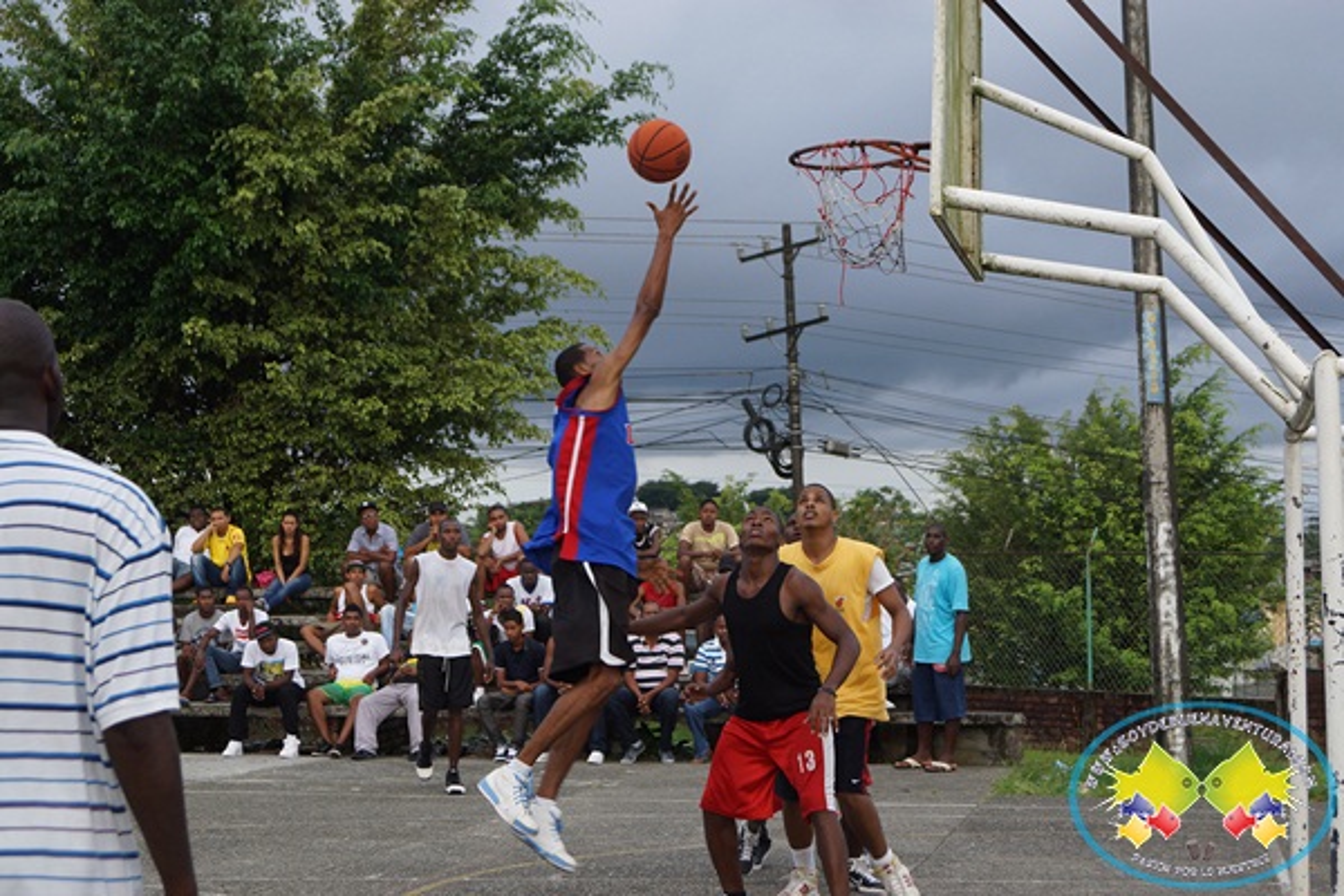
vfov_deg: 22.6
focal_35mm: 60
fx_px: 2240
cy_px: 448
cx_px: 672
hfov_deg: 33.4
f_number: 5.6
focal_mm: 40
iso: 200
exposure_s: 1/320
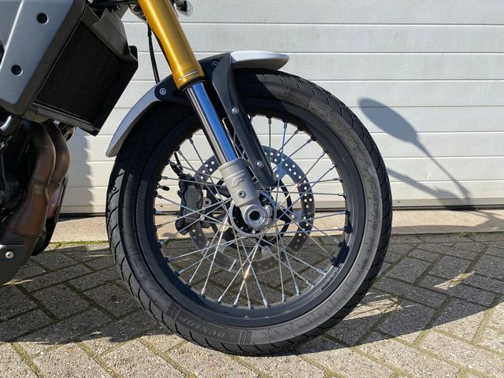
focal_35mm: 26
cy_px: 189
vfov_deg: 53.1
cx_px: 252
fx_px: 379
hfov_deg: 67.3
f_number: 1.8
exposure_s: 1/1996
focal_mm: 4.25
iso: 32
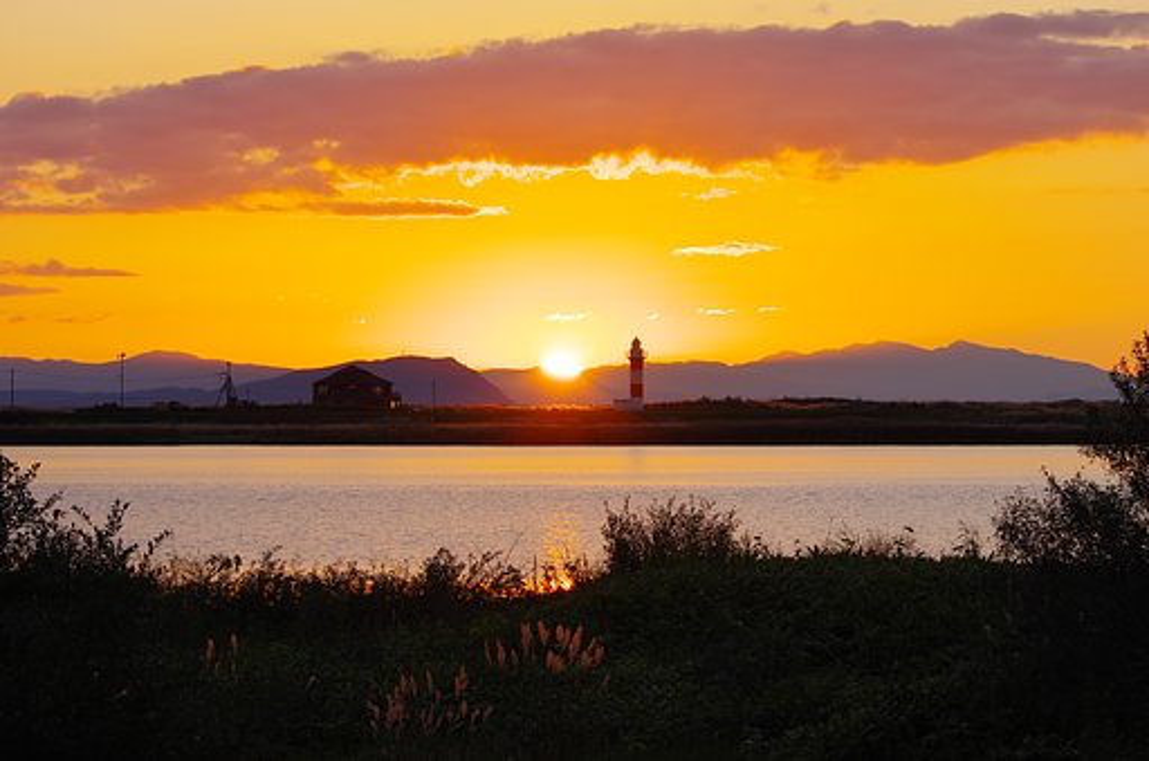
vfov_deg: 10.3
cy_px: 380
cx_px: 574
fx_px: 4204
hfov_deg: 15.6
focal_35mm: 132
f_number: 10
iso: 200
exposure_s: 1/60
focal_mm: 88
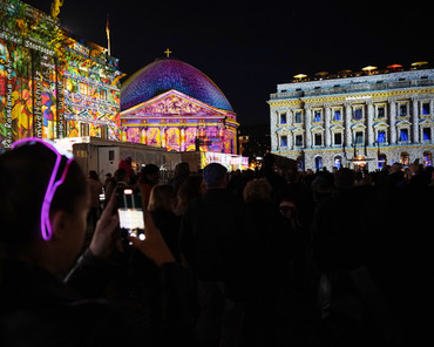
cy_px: 172
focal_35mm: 32
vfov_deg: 45.8
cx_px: 192
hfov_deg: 55.5
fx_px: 411
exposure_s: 1/10
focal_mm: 28
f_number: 3.5
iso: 1600
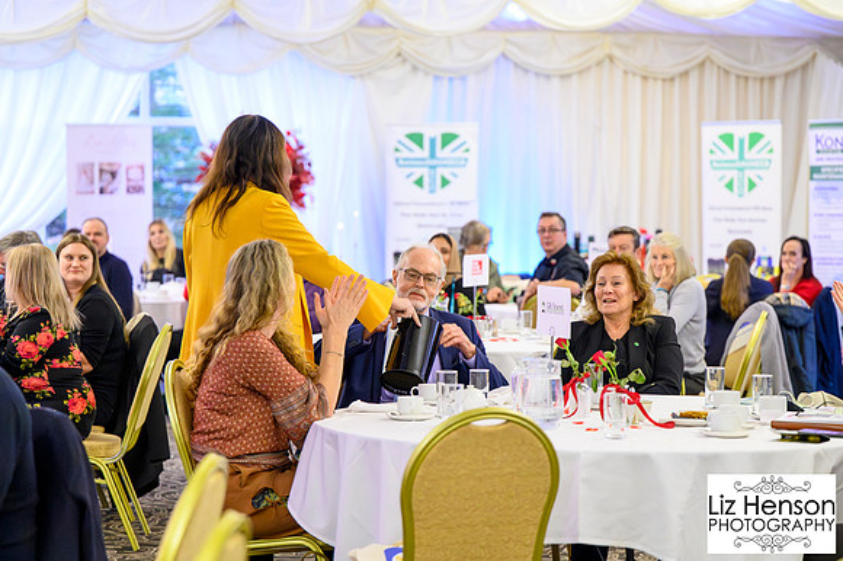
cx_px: 422
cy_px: 280
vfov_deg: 14.6
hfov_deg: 21.8
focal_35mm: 93
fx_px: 2187
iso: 12800
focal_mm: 91
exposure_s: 1/200
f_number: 2.8
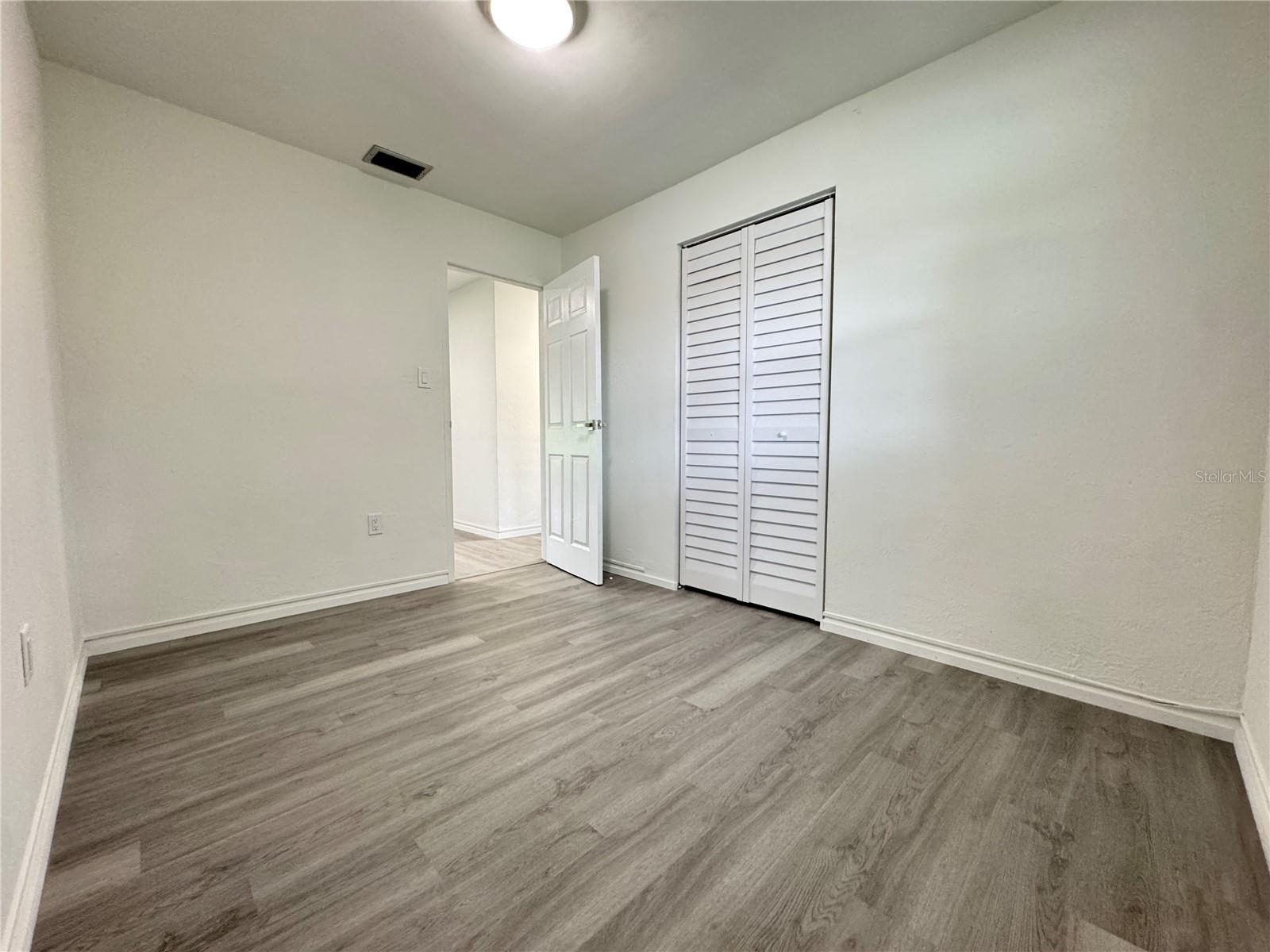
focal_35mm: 14
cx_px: 635
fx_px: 514
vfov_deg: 85.7
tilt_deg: -4.8
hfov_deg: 102.1
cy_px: 476
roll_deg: -0.5
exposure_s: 1/60
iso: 500
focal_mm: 2.22
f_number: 2.2
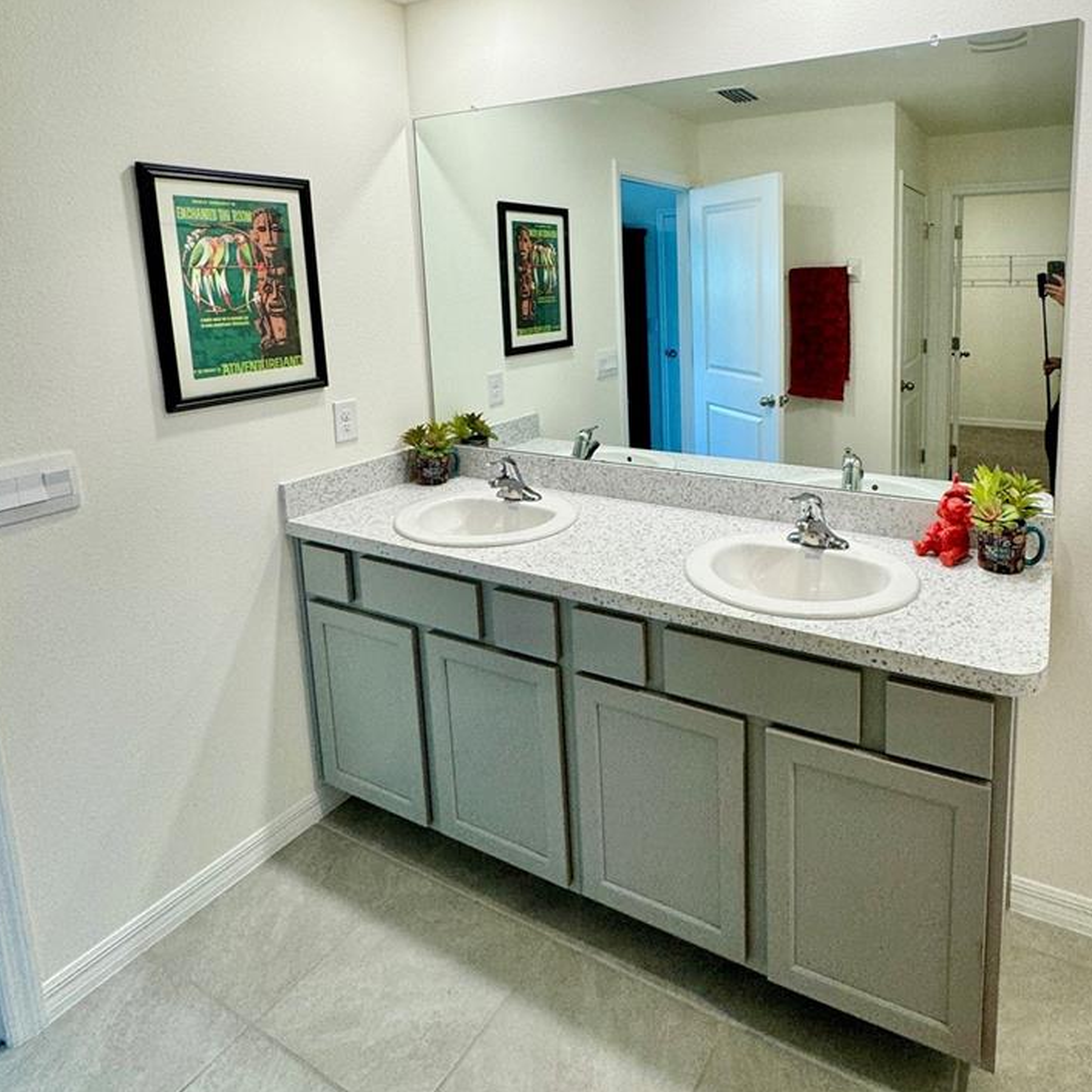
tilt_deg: -9.6
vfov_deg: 70.4
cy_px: 380
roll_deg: +1.4
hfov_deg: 70.9
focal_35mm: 21
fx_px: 749
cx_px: 684
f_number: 2.2
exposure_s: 1/120
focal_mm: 2.22
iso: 160
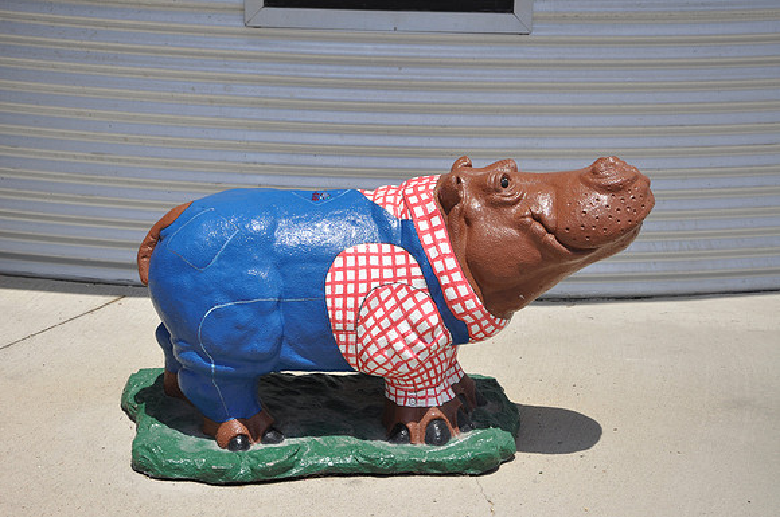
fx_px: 1363
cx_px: 390
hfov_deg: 31.9
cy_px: 258
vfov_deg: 21.5
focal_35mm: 63
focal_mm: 42
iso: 200
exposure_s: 1/250
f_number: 8
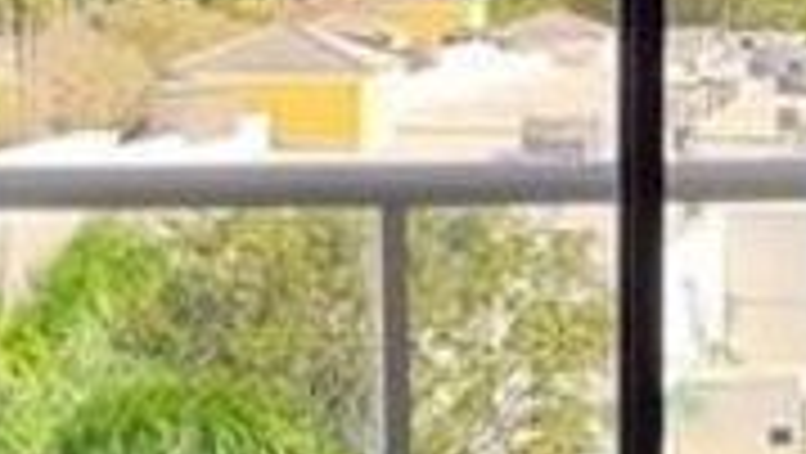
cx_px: 617
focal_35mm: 94
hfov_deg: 22.4
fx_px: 2010
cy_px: 784
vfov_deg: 12.0
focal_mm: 5.4
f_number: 1.8
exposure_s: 1/243
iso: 40
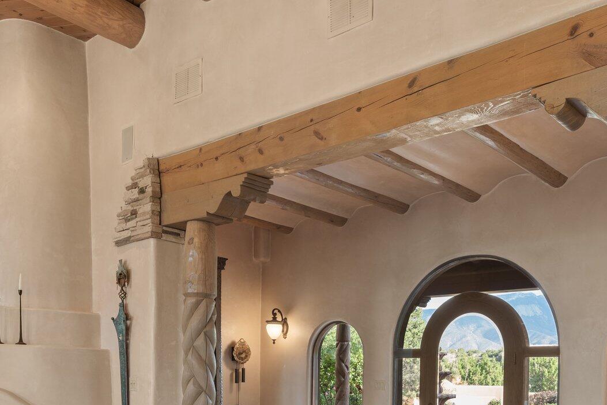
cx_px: 415
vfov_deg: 35.3
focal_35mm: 35
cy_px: 375
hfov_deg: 53.1
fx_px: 590
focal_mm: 18
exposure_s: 1/1.67
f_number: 9
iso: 250
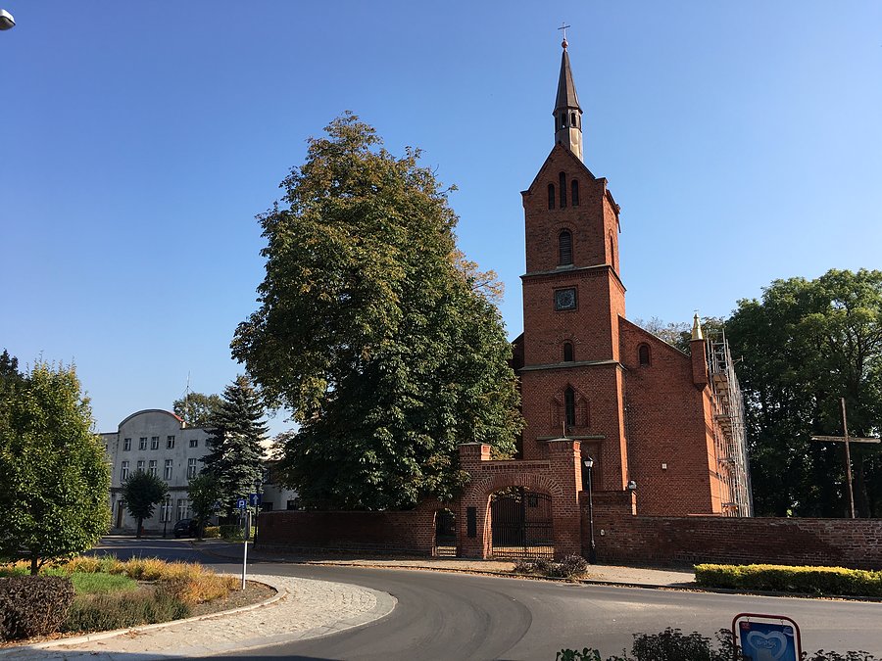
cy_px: 330
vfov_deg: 48.2
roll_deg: +0.4
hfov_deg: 61.7
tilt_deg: +13.4
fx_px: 739
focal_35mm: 29
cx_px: 441
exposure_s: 1/864
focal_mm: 4.15
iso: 25
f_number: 2.2
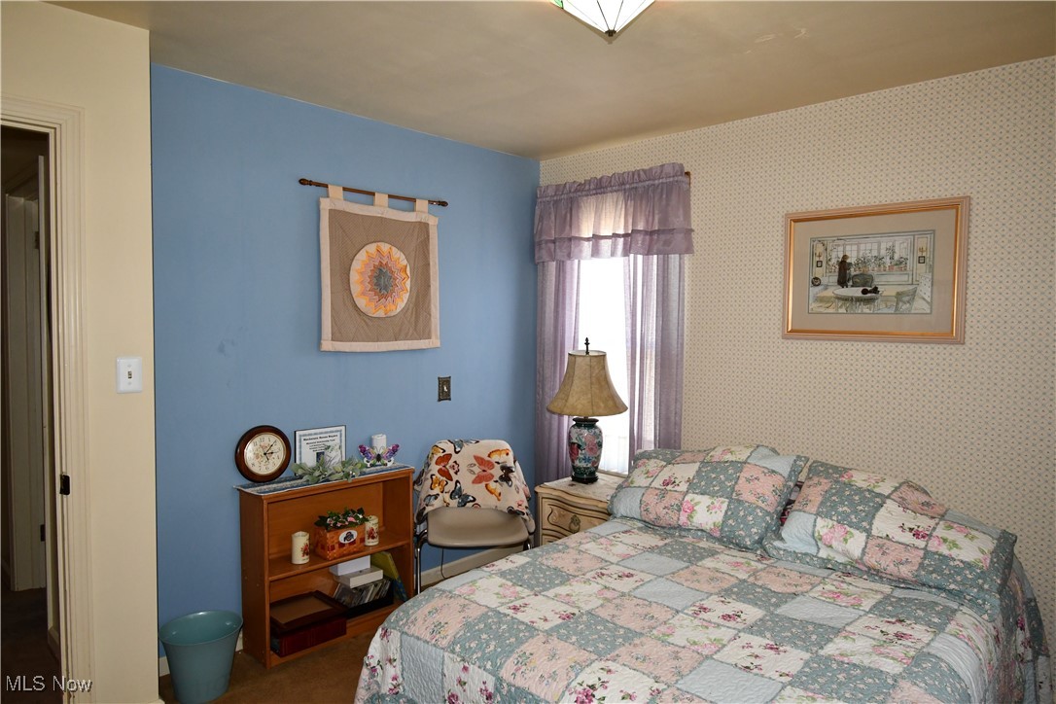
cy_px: 352
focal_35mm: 22
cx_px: 528
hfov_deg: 78.6
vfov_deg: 57.2
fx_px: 645
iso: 1000
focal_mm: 15
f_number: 5
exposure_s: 1/60
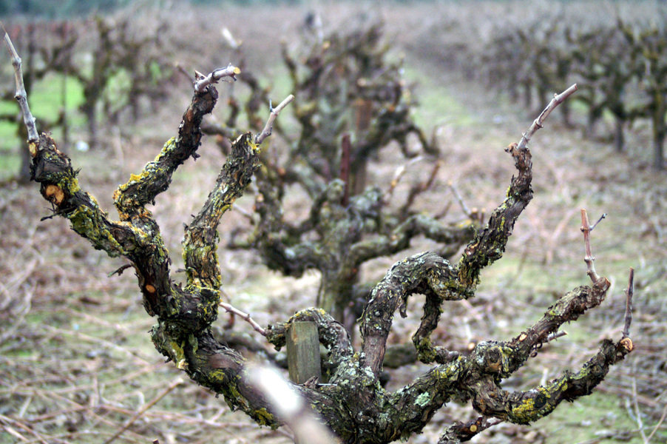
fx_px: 2083
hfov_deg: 18.2
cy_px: 222
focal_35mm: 112
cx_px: 334
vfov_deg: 12.2
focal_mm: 75
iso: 800
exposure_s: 1/40
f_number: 4.5
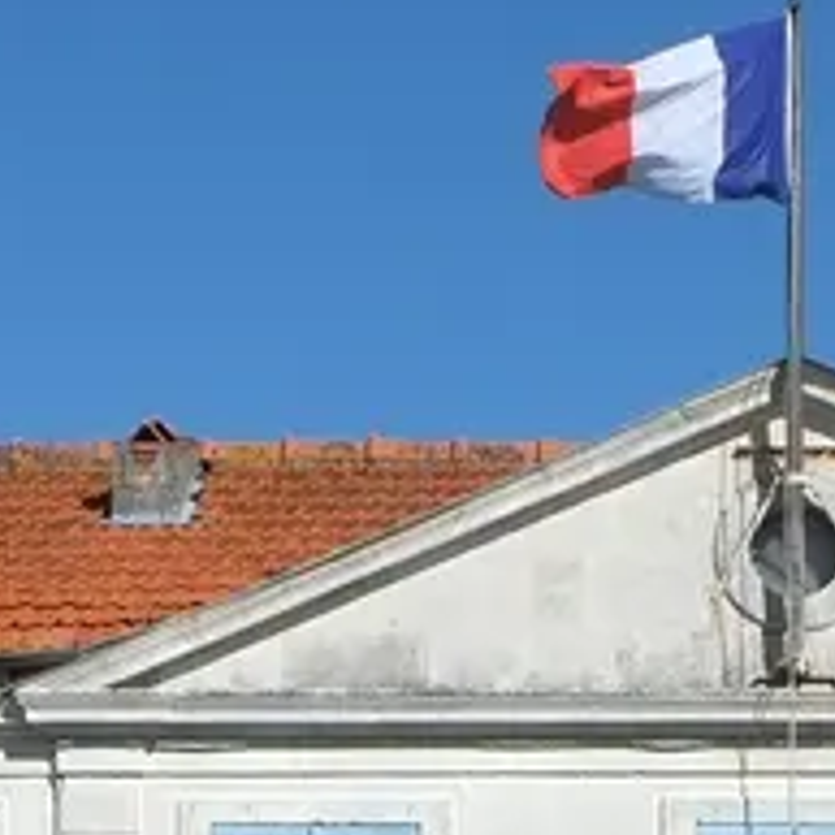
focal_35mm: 197
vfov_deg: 8.6
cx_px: 575
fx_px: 5376
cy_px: 1421
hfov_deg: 8.9
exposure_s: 1/420
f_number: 11
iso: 200
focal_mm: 23.3
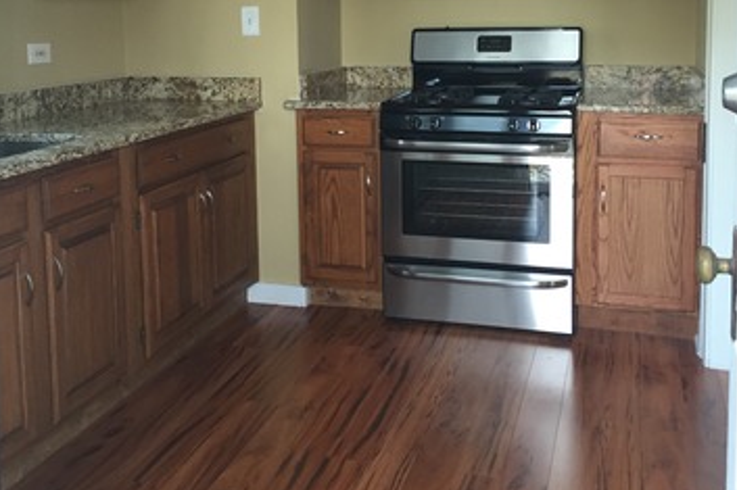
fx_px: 839
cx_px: 370
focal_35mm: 41
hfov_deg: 47.4
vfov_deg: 31.7
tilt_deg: -6.3
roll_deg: +1.0
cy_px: 98
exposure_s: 1/30
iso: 50
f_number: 2.2
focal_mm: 4.15
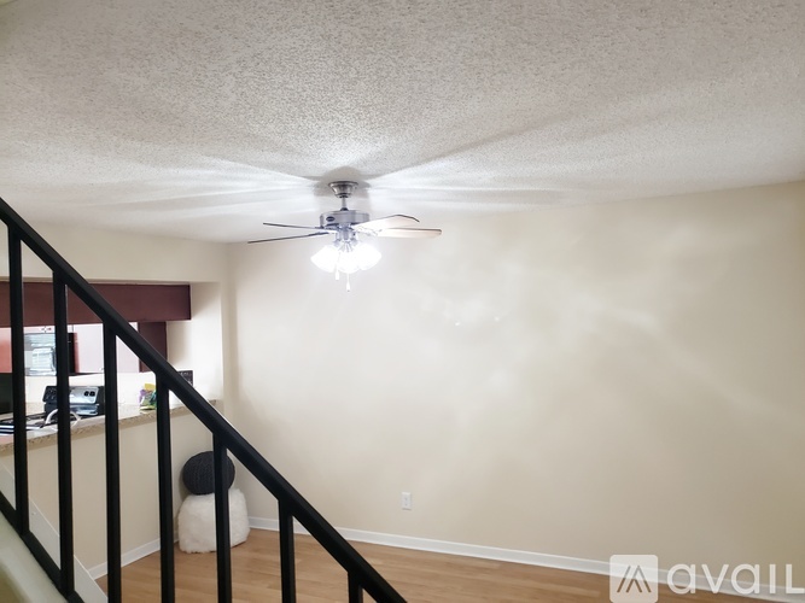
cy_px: 302
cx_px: 402
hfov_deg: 67.3
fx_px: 605
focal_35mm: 26
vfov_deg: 53.0
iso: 320
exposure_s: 1/60
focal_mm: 4.3
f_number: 1.5
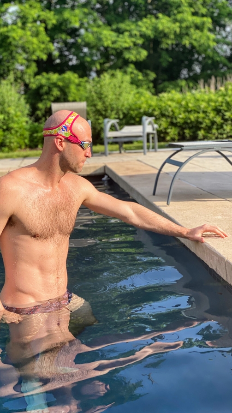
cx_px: 89
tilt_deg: -6.8
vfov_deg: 36.6
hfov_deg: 21.0
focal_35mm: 57
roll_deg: +2.9
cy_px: 206
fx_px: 624
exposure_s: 1/959
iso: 20
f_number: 2
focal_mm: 6
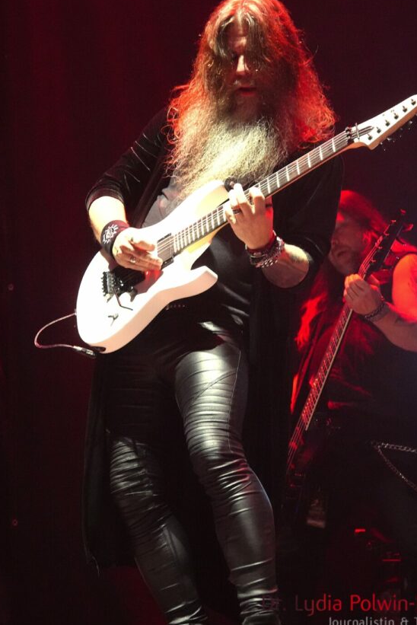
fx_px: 2008
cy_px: 305
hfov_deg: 11.9
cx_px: 225
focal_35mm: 116
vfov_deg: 17.7
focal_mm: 55
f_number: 4.5
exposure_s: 1/80
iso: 6400
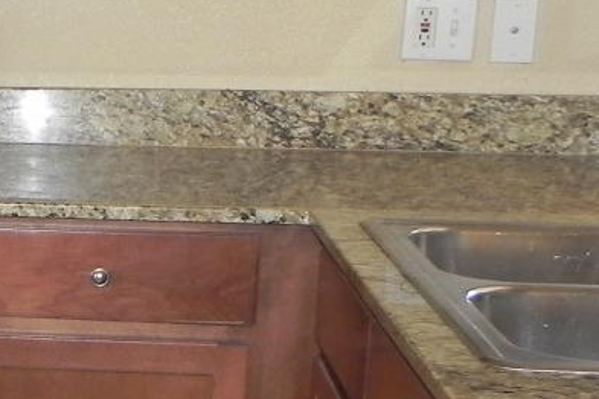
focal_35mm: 110
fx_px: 1830
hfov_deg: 15.6
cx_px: -518
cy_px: 297
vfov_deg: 12.4
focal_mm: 4.6
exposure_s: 1/30
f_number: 2.8
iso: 200
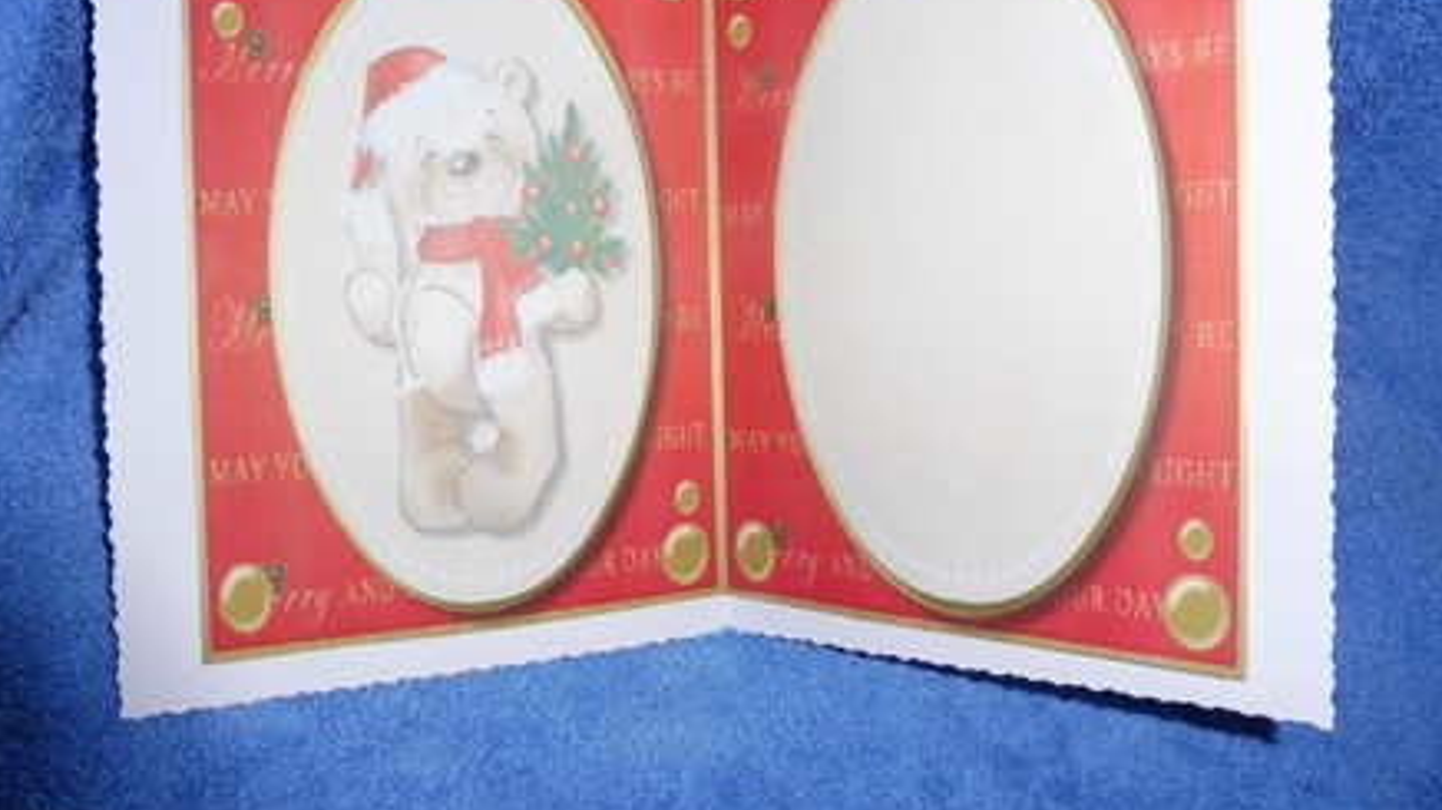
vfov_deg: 42.5
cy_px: 296
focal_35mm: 27
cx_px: 714
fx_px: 1032
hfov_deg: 69.9
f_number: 3.3
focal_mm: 4.3
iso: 200
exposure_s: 1/60
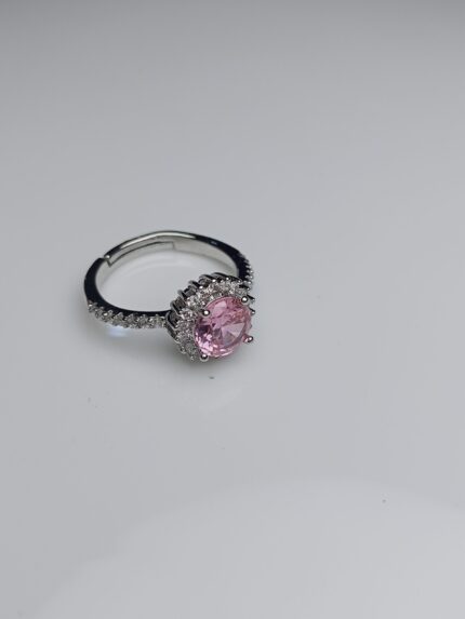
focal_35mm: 36
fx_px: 645
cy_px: 310
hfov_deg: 39.7
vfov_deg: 51.3
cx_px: 232
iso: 50
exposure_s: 1/570
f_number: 1.8
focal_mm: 3.98
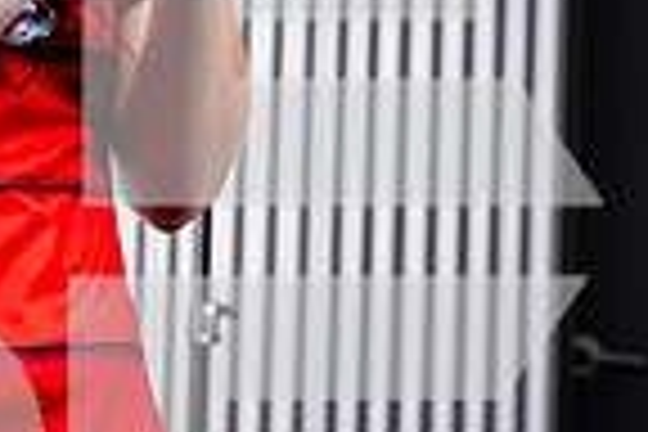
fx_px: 2934
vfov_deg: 8.4
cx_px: -569
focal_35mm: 163
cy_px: -11
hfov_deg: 11.6
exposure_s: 1/125
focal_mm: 32
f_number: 5.6
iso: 100
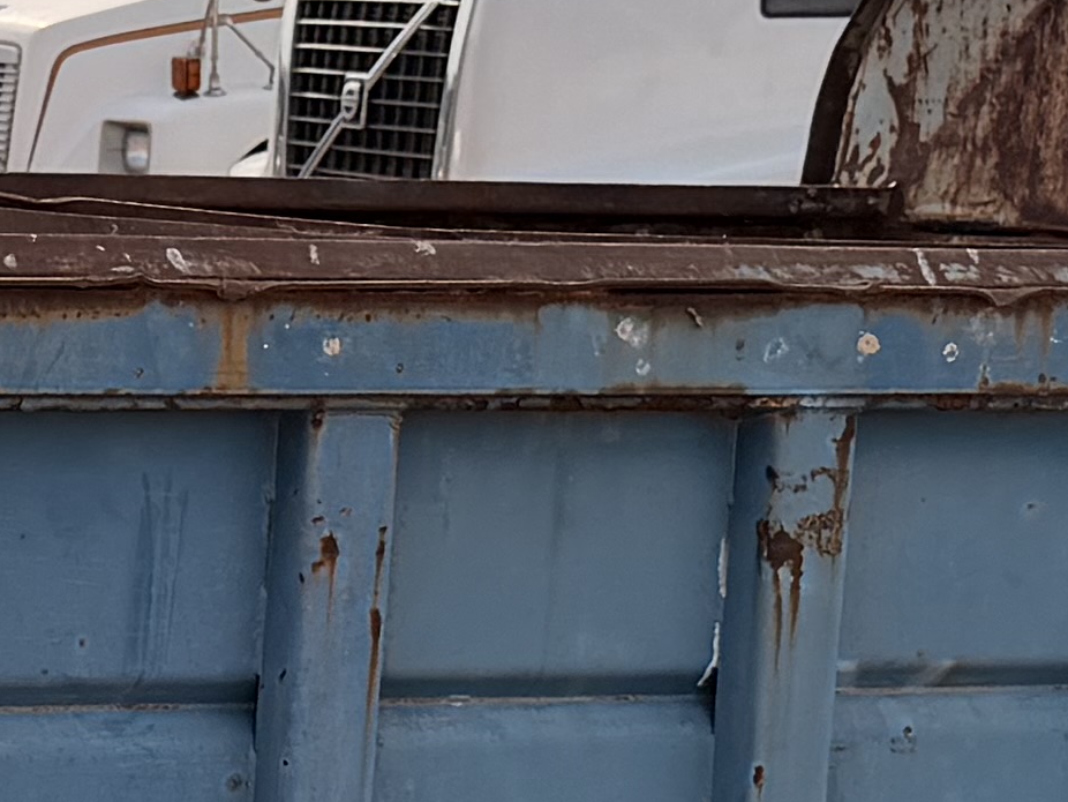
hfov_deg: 12.9
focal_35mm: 148
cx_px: -363
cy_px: 740
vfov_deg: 10.0
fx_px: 4567
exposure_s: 1/5714
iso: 80
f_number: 1.78
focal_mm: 6.76
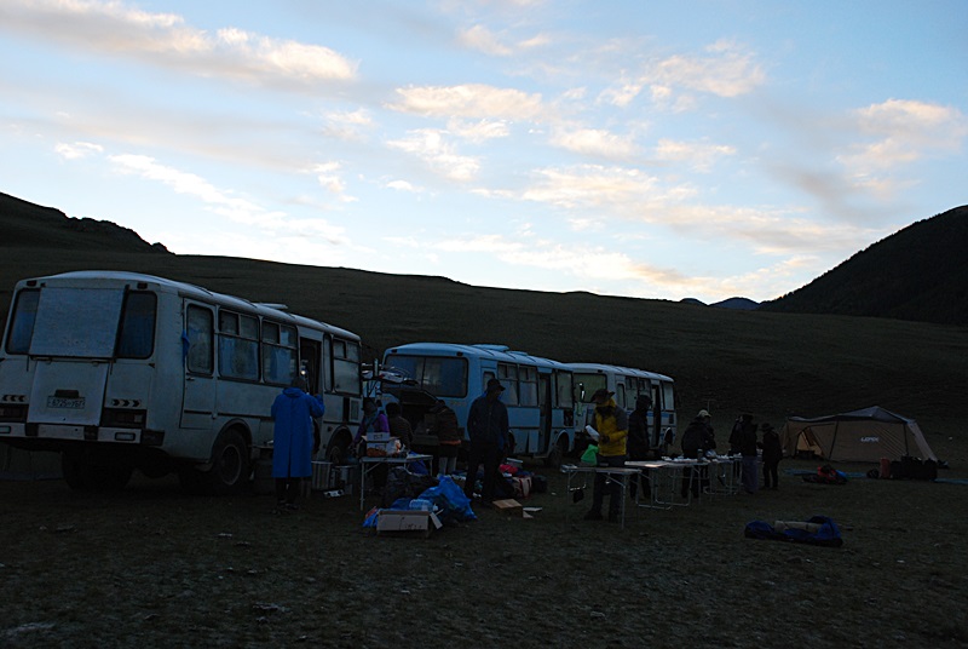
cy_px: 324
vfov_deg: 34.3
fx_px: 1050
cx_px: 484
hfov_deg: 49.5
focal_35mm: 39
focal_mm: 26
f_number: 5.6
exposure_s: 1/250
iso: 400
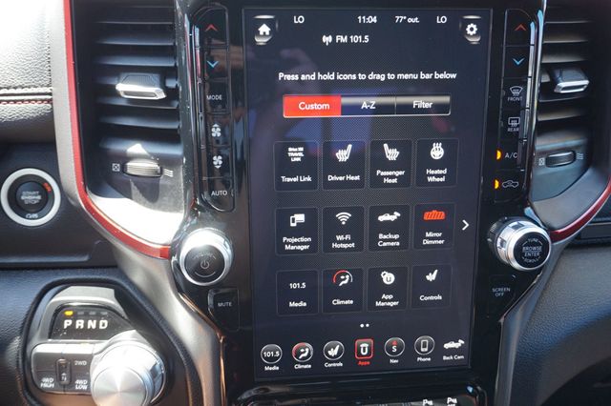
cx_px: 306
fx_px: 534
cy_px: 203
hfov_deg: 59.5
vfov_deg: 41.7
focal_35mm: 32
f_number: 4
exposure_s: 1/60
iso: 250
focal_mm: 21
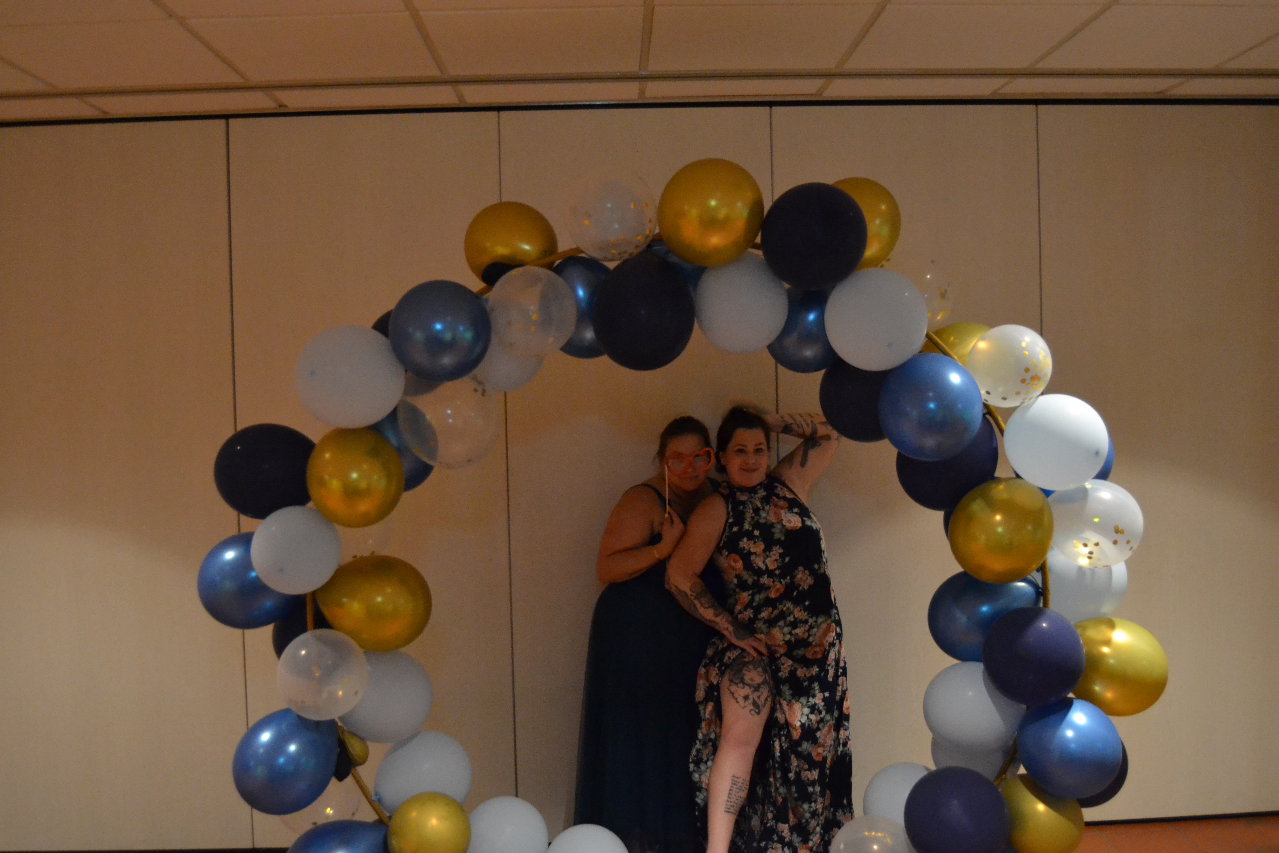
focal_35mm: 30
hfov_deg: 61.9
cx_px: 640
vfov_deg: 43.6
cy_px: 426
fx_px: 1066
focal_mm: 20
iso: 3200
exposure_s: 1/50
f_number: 3.5
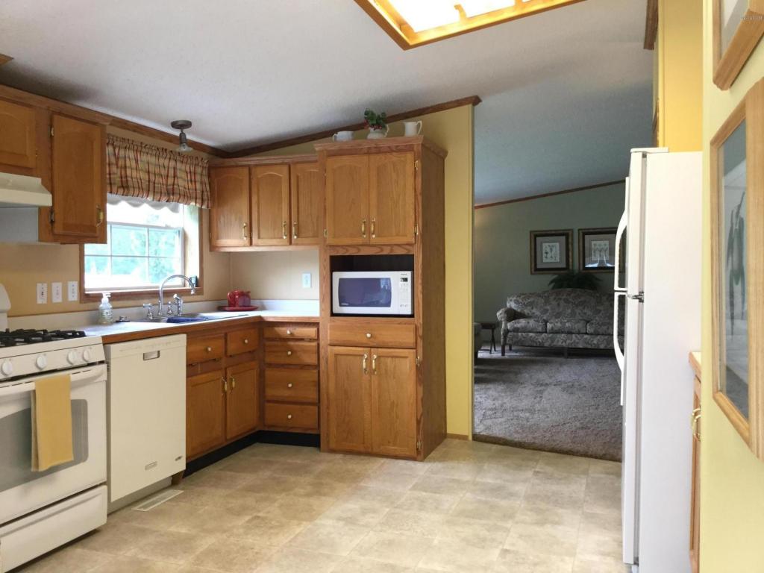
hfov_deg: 58.4
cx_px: 382
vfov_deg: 45.4
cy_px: 286
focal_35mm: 31
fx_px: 684
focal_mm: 3.3
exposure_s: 1/30
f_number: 2.4
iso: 50
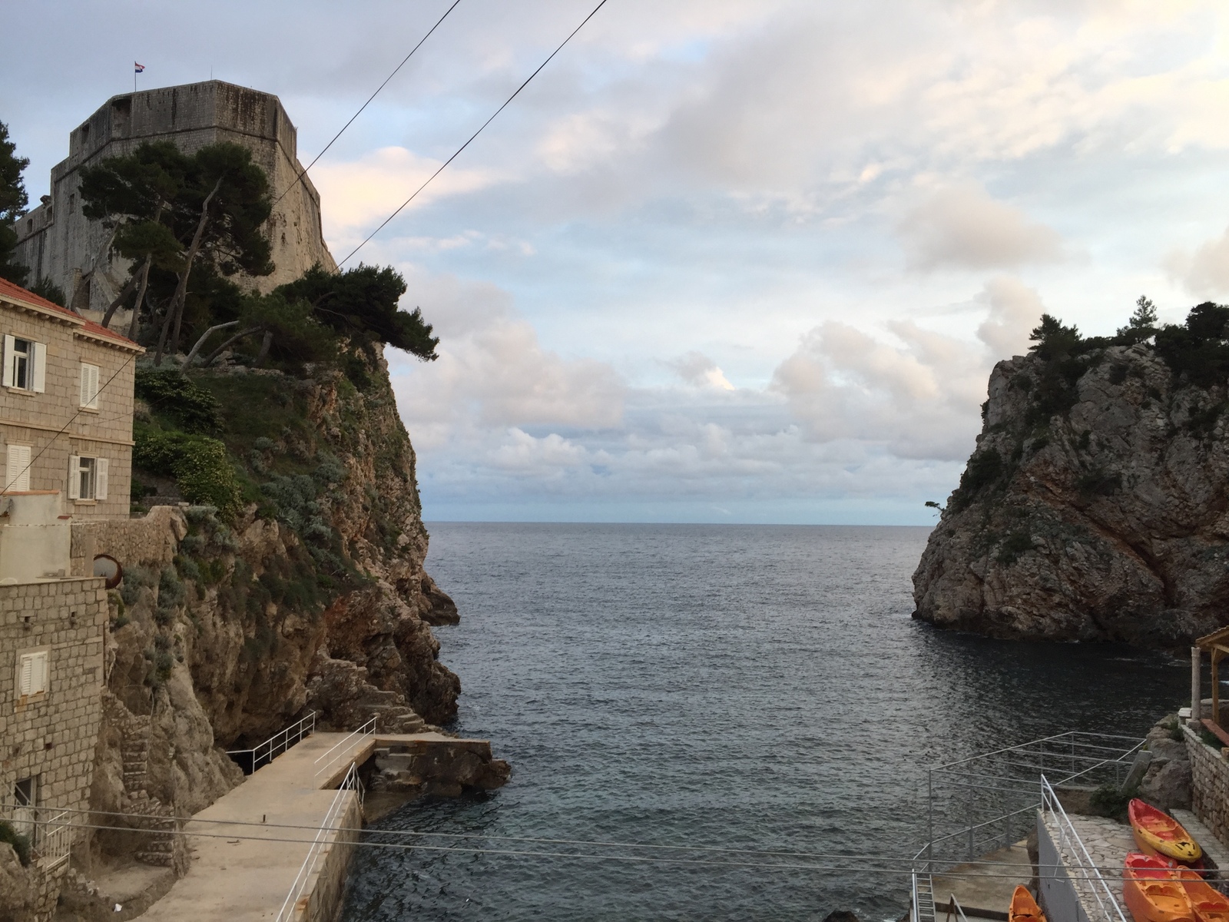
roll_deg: -0.7
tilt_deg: +3.7
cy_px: 461
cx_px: 614
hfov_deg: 61.7
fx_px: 1030
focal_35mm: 29
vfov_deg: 48.2
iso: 32
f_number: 2.2
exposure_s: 1/50
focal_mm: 4.15
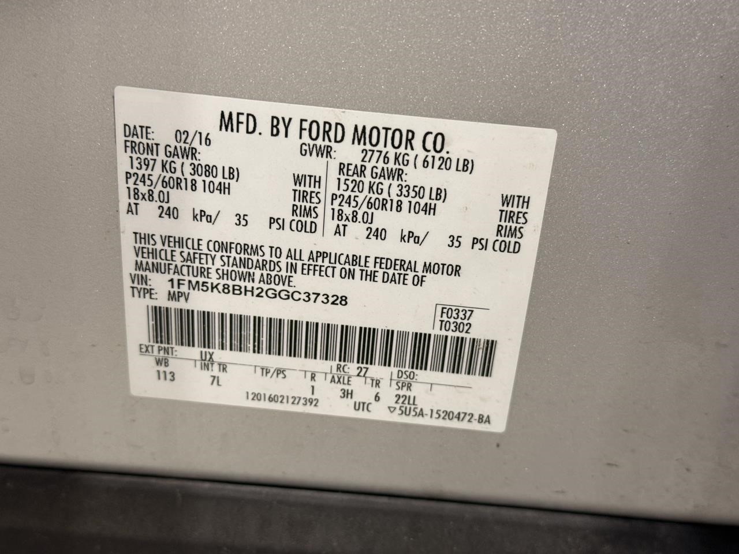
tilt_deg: -12.4
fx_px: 1025
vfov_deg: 30.3
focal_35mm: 48
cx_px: 370
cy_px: 277
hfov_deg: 39.7
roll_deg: -4.8
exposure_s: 1/60
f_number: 1.78
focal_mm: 6.76
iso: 160
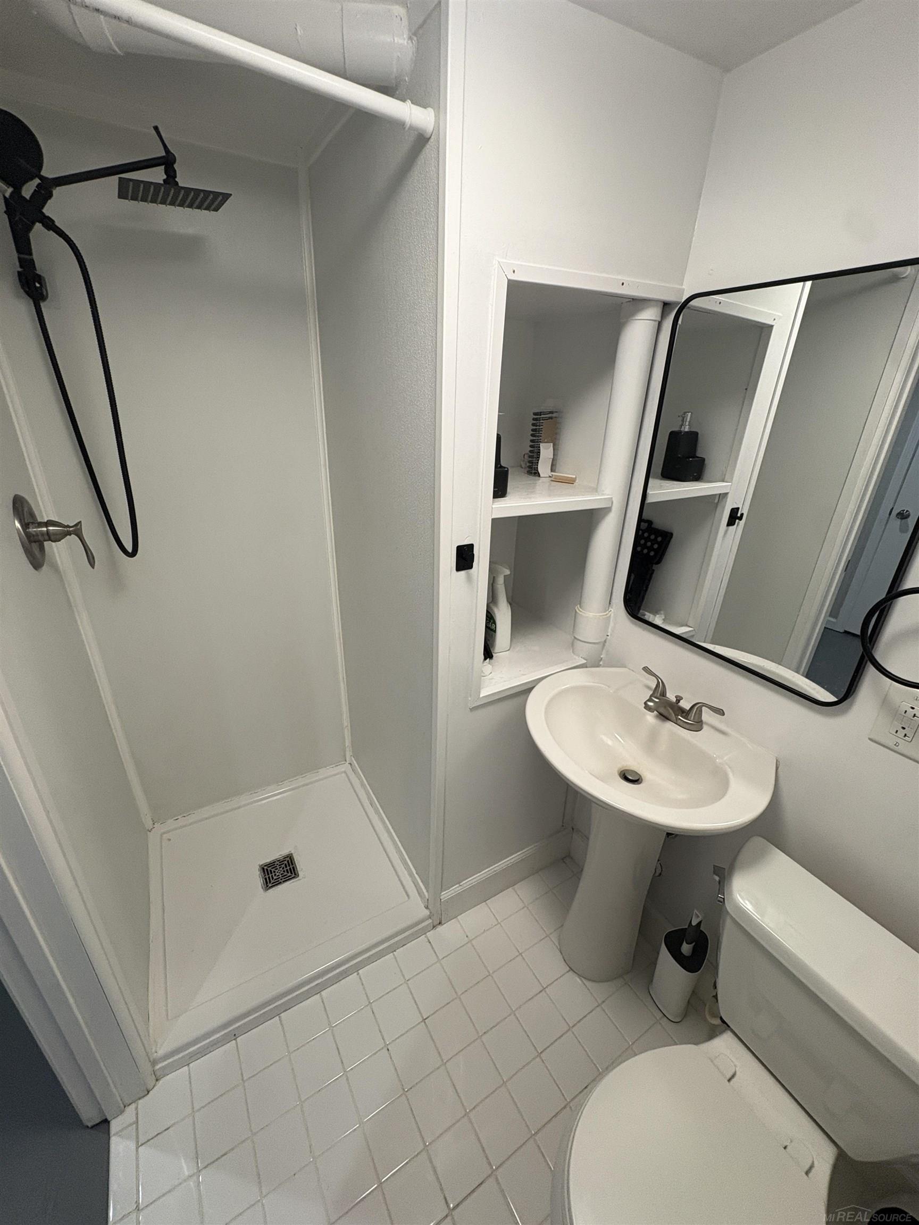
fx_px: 496
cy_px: 612
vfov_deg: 102.1
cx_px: 460
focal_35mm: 14
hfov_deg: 85.7
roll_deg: -1.6
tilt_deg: -23.6
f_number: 2.2
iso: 200
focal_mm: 2.22
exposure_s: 1/120
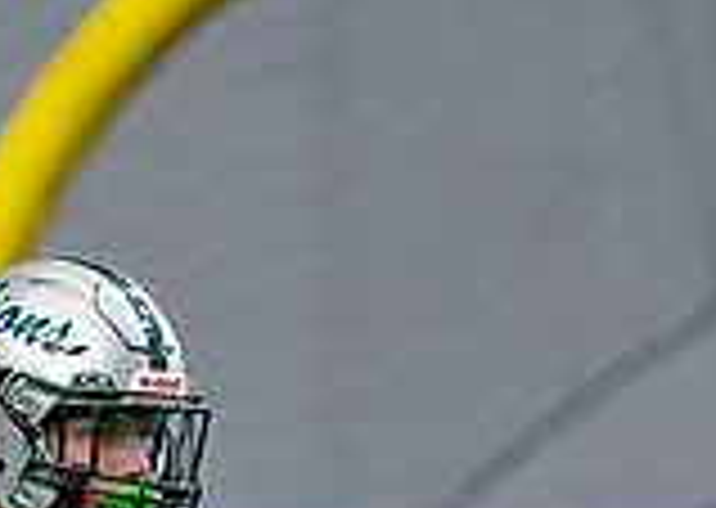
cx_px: -49
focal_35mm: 926
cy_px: 782
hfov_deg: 2.2
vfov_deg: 1.5
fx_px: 18798
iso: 1250
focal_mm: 176
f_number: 2.8
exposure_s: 1/1000
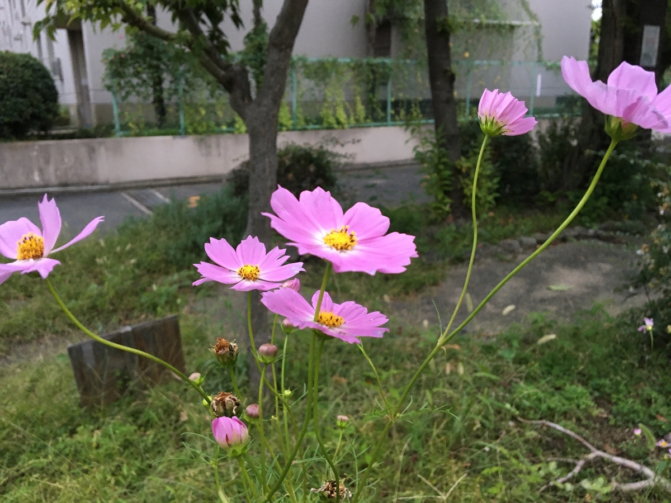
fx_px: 562
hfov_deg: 61.7
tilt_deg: -17.2
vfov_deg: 48.2
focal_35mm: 29
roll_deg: +3.3
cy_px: 252
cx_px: 336
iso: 125
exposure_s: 1/30
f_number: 2.2
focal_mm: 4.15
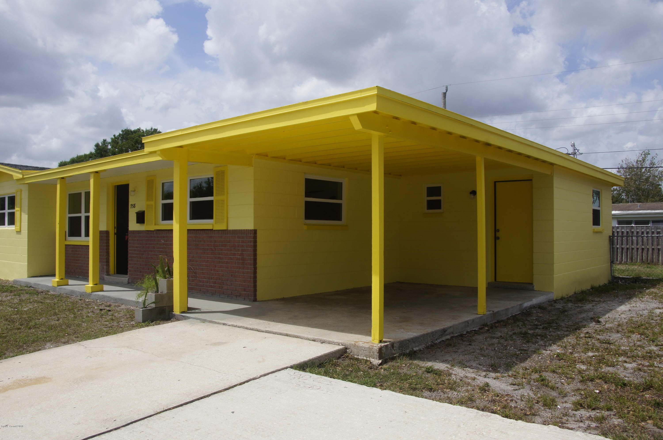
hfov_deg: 62.0
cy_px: 220
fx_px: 552
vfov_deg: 43.5
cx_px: 332
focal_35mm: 30
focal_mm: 20
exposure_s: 1/160
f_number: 11
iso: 100
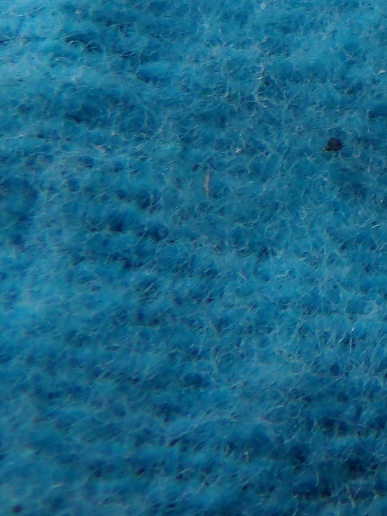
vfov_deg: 19.8
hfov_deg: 12.4
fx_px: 1431
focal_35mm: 96
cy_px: -9
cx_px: 903
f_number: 4.1
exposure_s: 1/30
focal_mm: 4.2
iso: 165
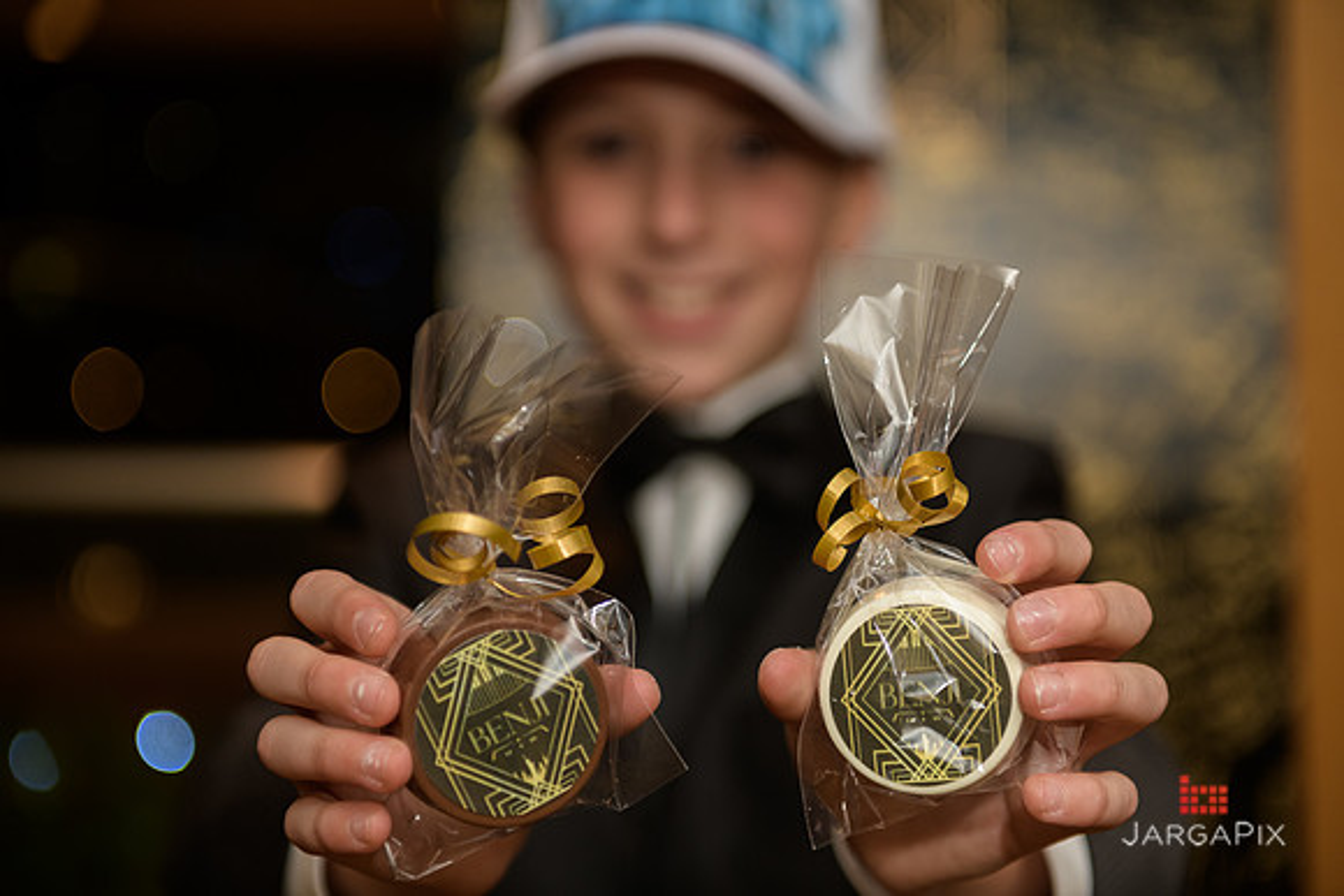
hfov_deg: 28.8
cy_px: 448
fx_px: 2614
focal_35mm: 70
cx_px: 672
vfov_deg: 19.5
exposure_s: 1/125
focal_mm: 70
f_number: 3.2
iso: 400
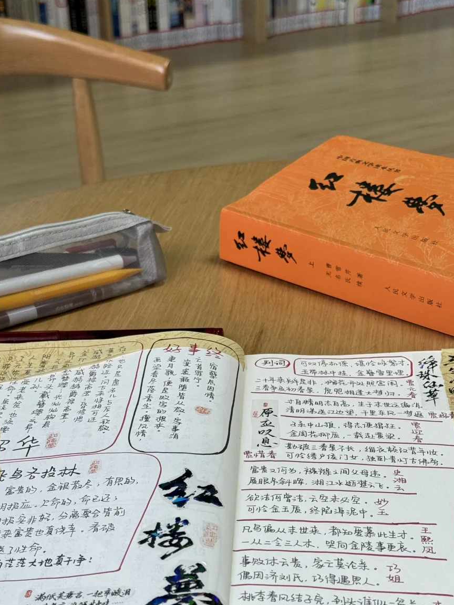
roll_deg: +1.4
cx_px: 229
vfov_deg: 32.1
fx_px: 1049
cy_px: 363
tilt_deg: -28.3
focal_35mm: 60
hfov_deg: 24.4
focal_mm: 6.86
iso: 100
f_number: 1.78
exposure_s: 1/96
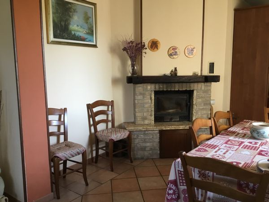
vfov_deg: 45.4
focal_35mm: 31
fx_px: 241
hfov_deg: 58.4
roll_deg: +0.2
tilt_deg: -7.6
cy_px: 101
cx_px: 134
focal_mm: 3.3
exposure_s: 1/33
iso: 100
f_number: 2.4
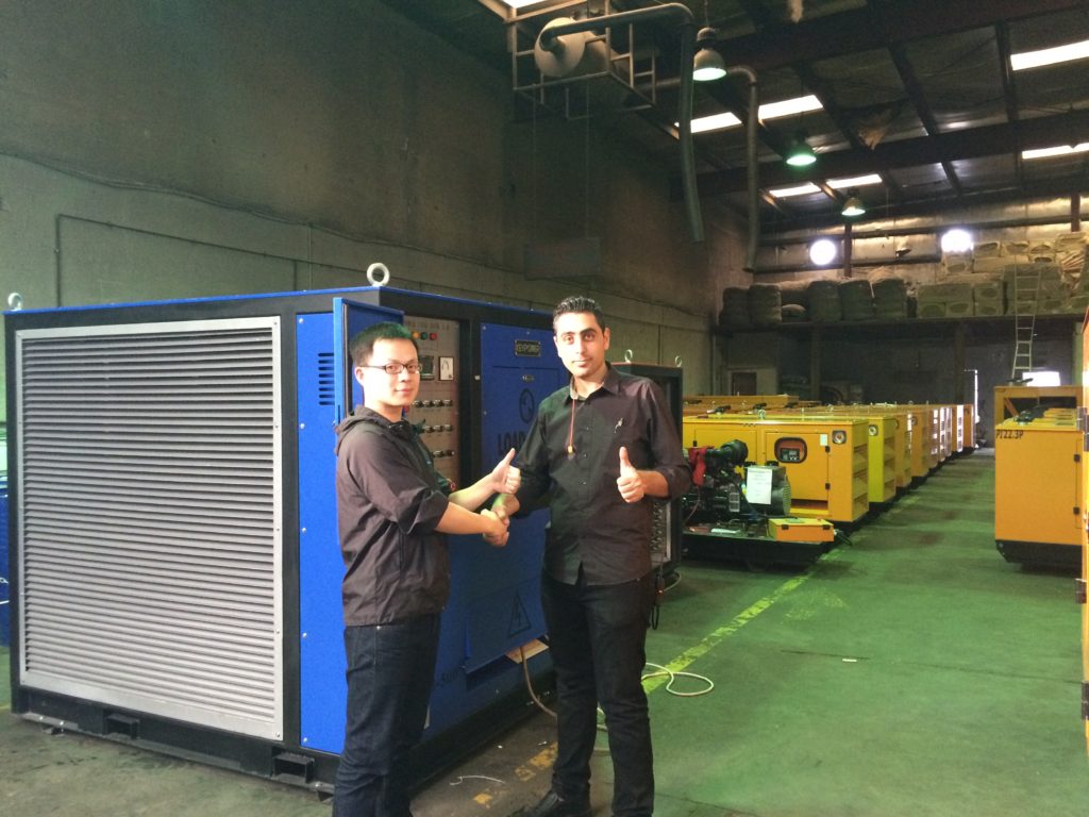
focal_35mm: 29
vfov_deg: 48.2
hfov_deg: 61.7
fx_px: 912
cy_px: 408
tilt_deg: -1.4
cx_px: 544
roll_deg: +1.0
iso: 250
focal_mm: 4.15
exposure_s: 1/17
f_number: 2.2
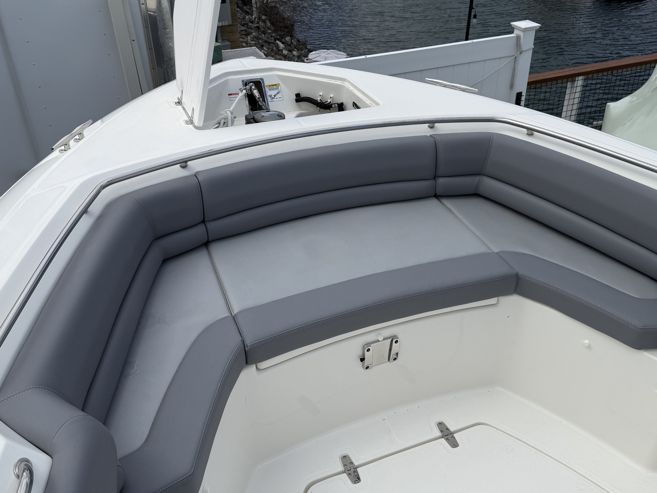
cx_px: 335
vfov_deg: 44.0
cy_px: 200
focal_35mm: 32
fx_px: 607
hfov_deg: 56.8
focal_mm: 6.76
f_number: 1.78
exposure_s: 1/7353
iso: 80
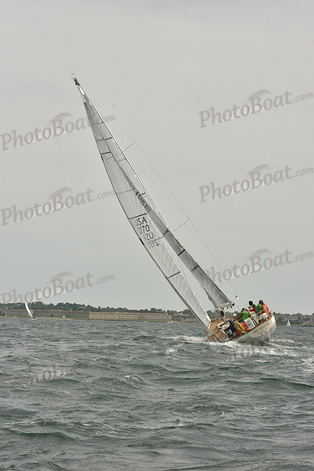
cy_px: 236
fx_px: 1124
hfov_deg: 15.9
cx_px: 157
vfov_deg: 23.6
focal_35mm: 86
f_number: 13
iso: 400
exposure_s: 1/1000
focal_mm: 86
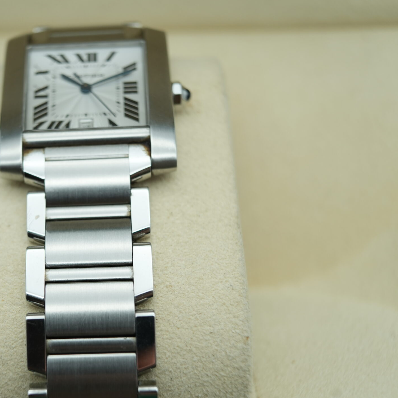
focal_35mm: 54
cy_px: 231
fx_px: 702
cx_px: 88
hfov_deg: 31.0
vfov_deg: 31.6
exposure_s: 1/250
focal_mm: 35
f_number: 5
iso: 400
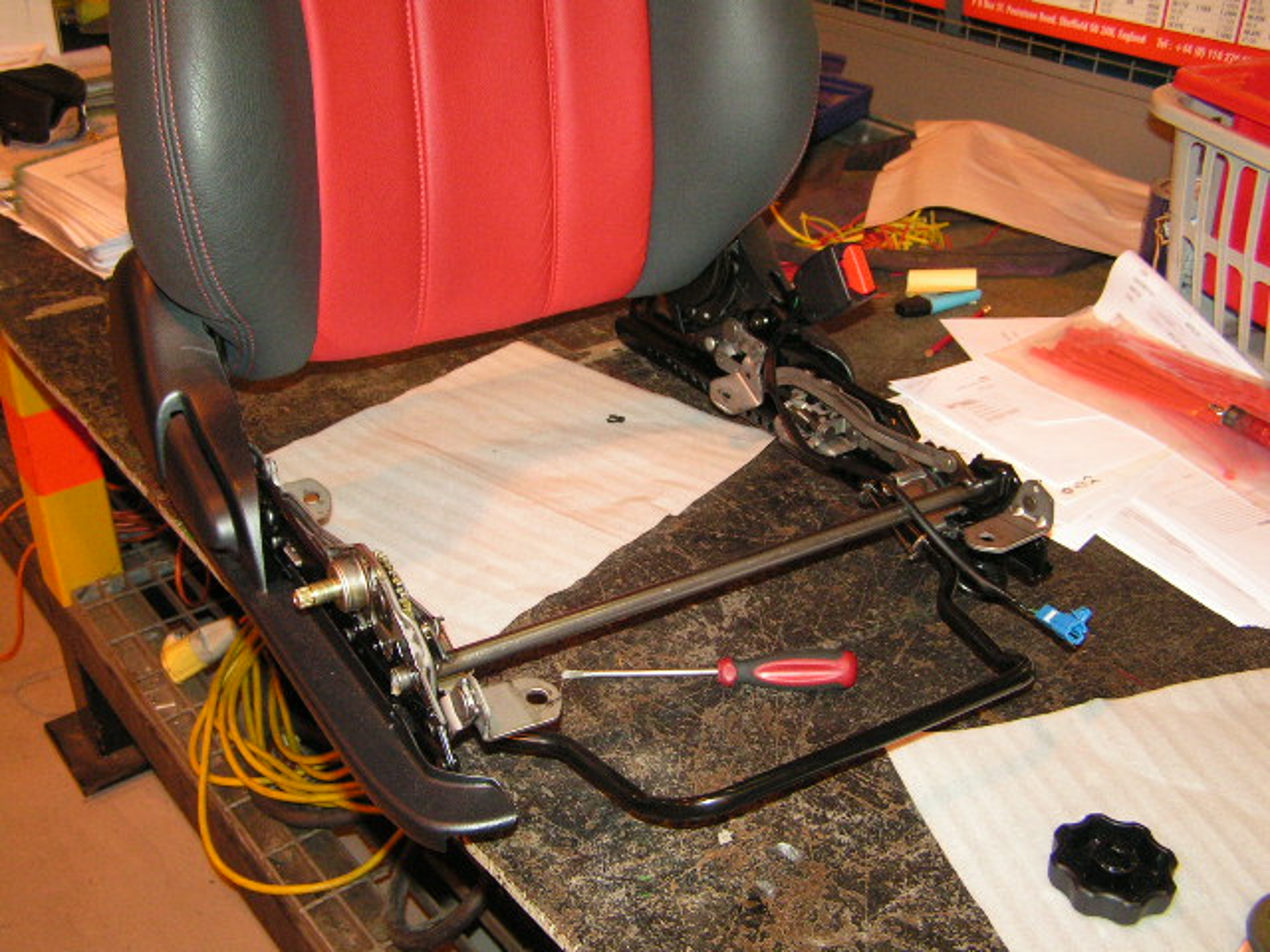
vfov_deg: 37.7
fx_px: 1394
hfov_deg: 49.0
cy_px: 476
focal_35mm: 38
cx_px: 635
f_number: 2.8
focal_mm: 6.3
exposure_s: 1/40
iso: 200
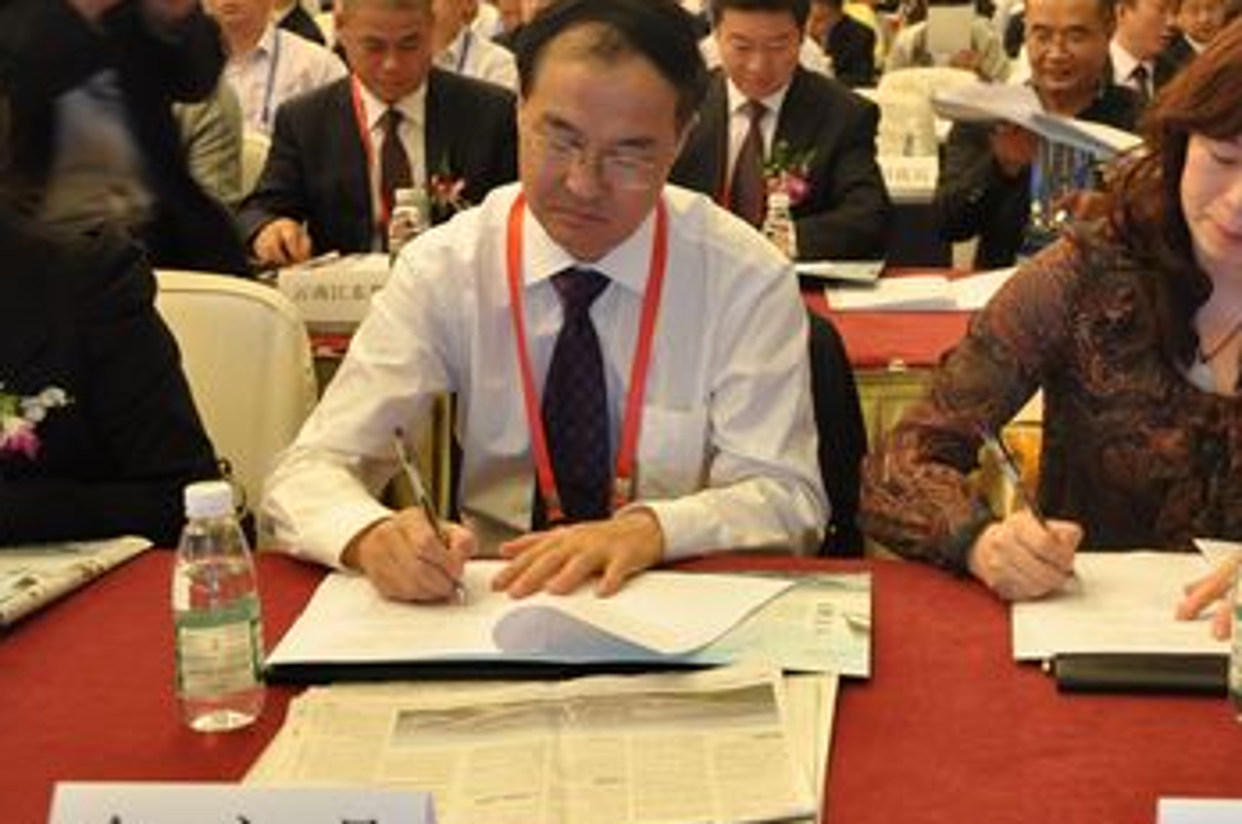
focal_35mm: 56
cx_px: 882
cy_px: 357
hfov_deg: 35.1
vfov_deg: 24.1
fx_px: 1929
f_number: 4
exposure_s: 1/25
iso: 1600
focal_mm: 26
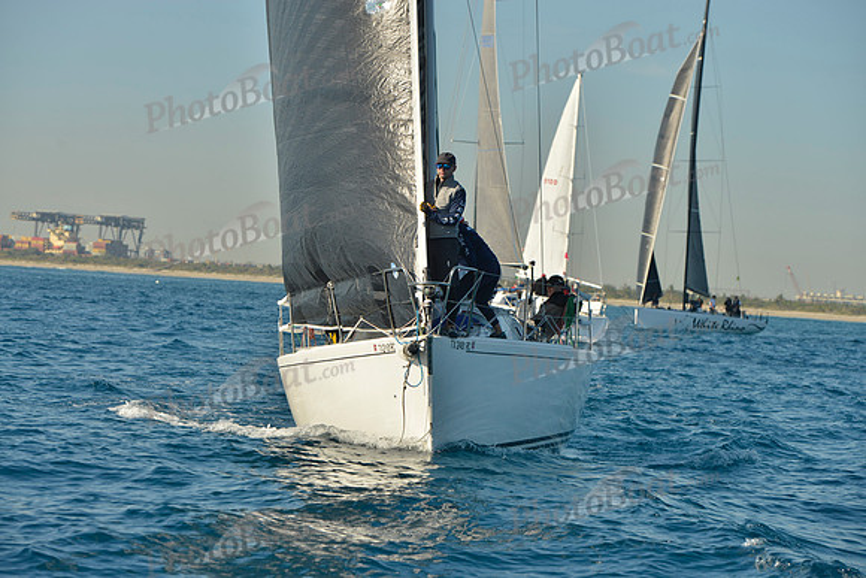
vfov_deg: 11.2
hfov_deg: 16.8
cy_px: 289
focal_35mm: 122
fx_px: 2935
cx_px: 433
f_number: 7.1
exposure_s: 1/1250
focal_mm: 122
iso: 200
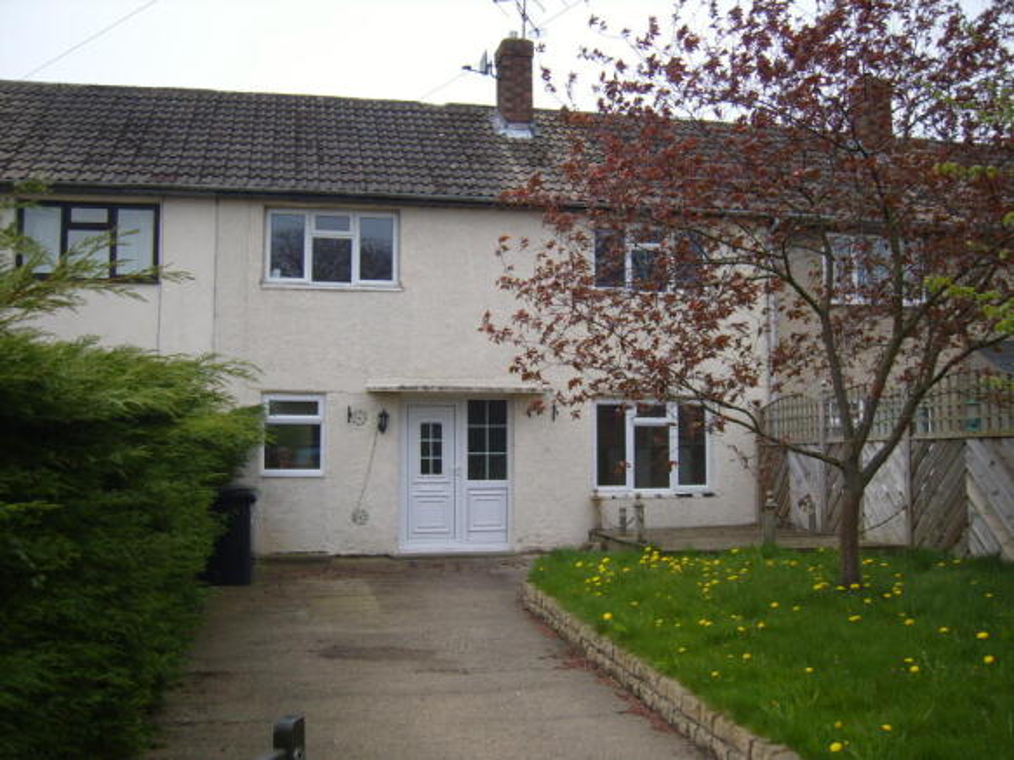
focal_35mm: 35
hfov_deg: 52.6
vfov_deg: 40.7
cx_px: 507
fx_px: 1025
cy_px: 380
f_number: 7.1
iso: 80
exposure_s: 1/180
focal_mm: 7.4
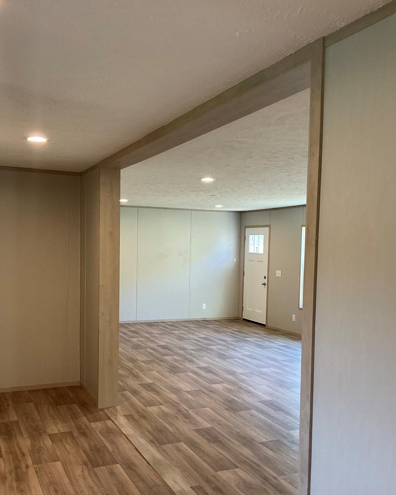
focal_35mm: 35
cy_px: 278
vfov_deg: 51.4
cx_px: 171
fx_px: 513
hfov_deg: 42.1
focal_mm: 3
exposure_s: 1/60
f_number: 1.8
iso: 80
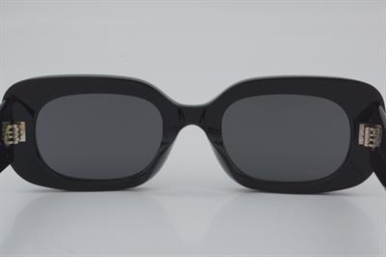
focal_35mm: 82
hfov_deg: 24.6
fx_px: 884
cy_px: 128
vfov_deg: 16.5
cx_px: 193
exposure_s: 1/4
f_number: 32
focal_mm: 55
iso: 100
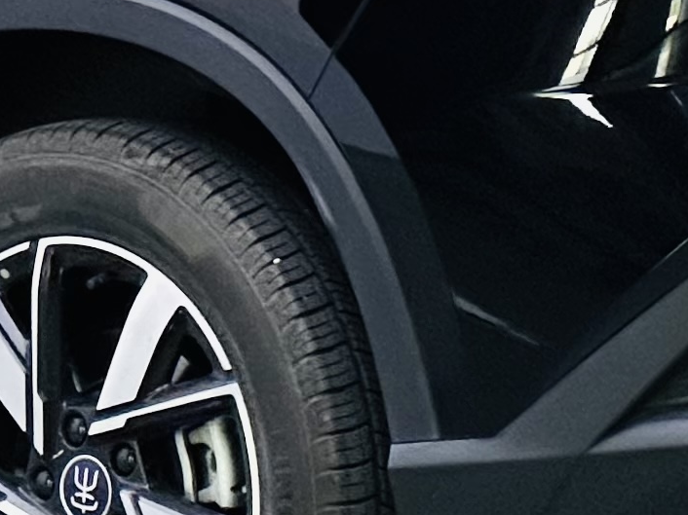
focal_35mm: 440
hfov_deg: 4.5
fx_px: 8742
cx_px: -51
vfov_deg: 3.3
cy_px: -546
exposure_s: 1/100
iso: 320
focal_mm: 9
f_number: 2.8
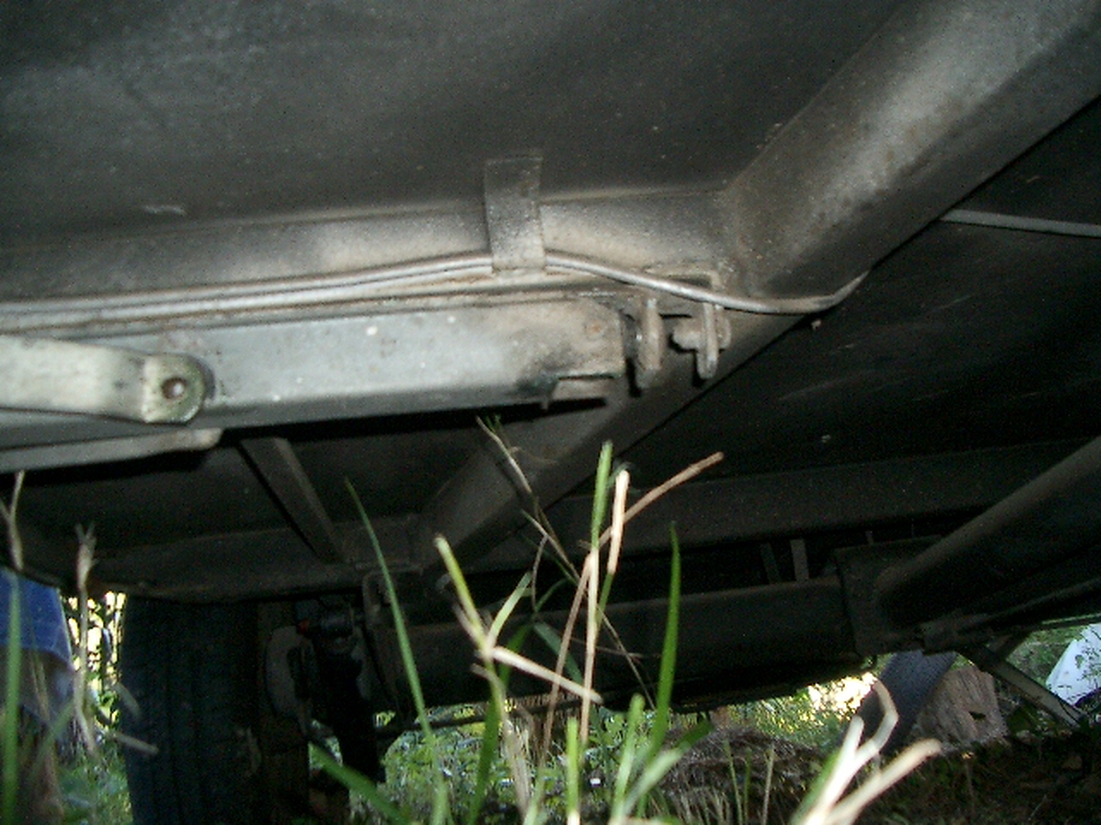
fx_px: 1113
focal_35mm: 35
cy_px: 412
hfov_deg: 52.6
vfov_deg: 40.7
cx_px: 550
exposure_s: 1/40
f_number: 2.6
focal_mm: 5.8
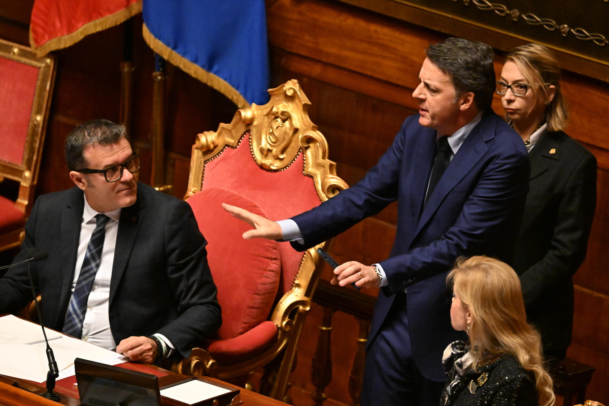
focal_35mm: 340
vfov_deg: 4.0
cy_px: 203
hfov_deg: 6.1
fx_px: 5752
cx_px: 304
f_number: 7.1
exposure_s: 1/200
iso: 12800
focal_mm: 340
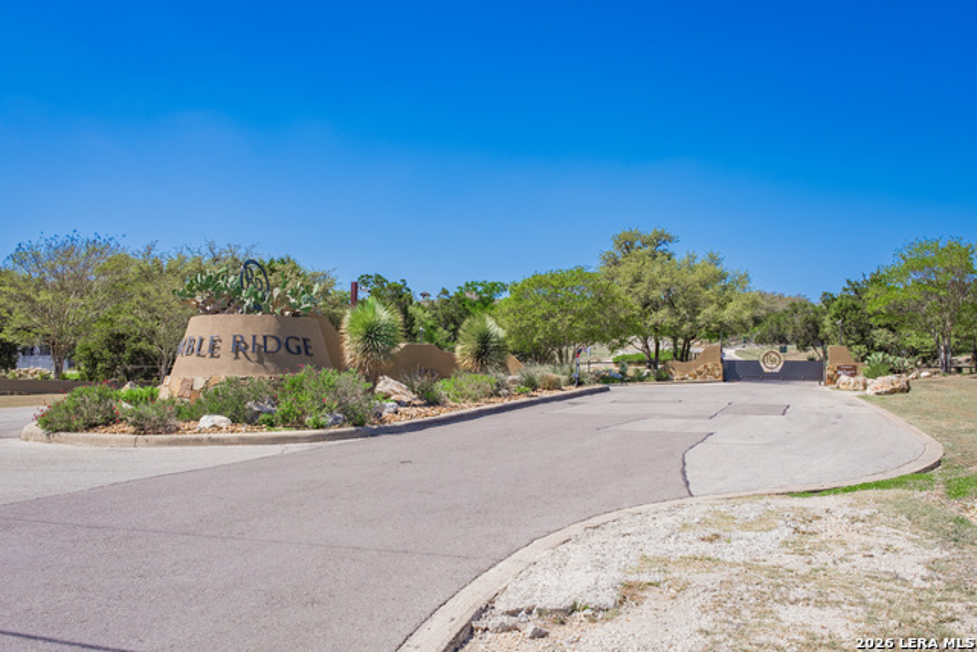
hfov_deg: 63.6
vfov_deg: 45.0
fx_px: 787
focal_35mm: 29
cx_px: 488
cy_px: 326
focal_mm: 19
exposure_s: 1/350
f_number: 5.6
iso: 125
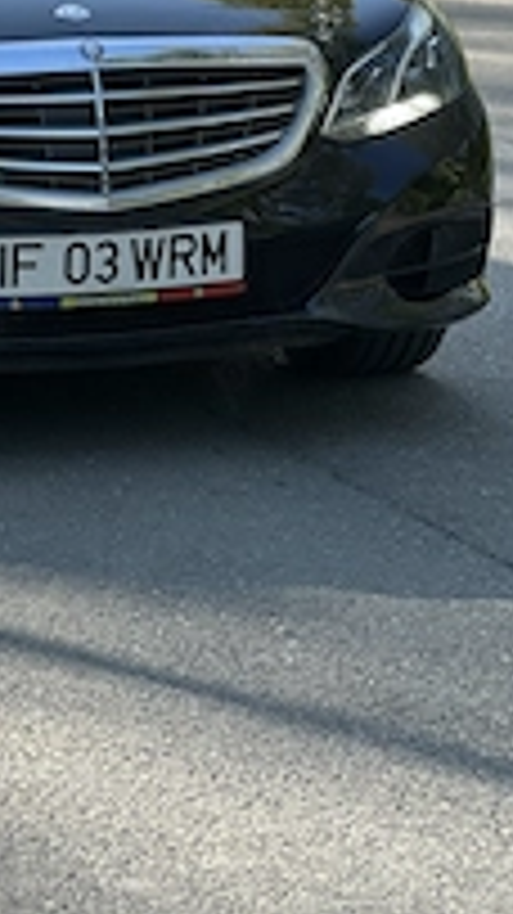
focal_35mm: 165
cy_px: 18
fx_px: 3995
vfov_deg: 12.9
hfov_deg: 7.3
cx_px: -122
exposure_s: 1/126
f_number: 2.8
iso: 40
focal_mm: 9
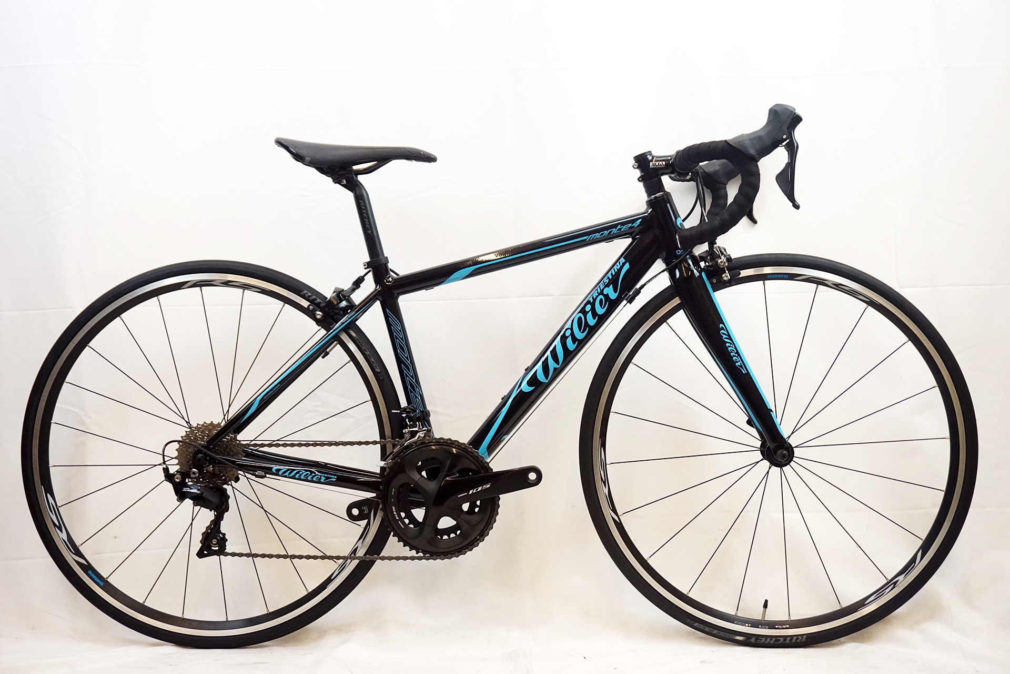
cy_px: 337
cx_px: 505
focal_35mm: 44
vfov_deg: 30.8
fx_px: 1220
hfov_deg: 45.0
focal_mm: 29
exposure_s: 1/200
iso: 1250
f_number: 5
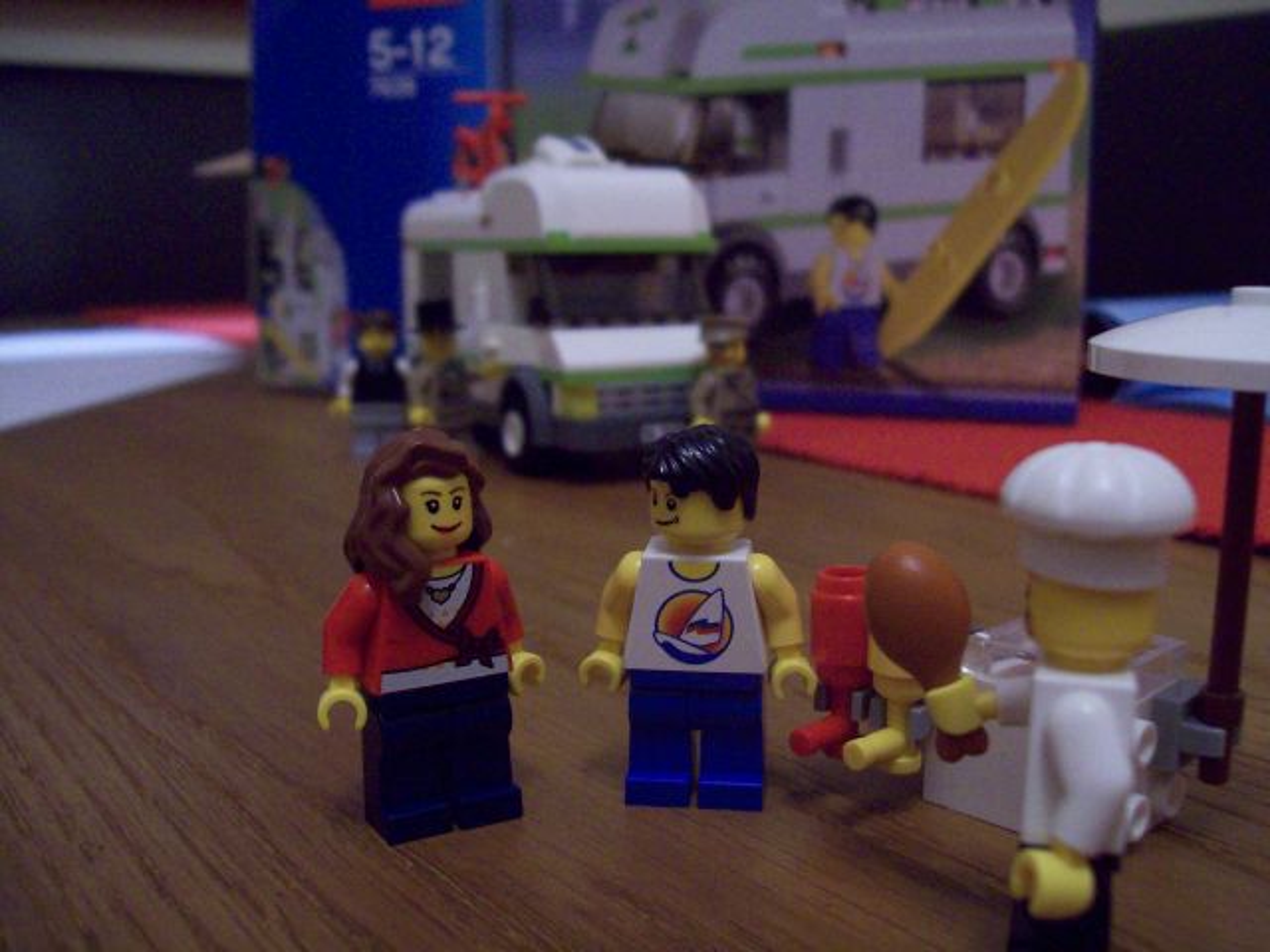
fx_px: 1321
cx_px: 635
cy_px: 476
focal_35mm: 36
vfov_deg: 39.7
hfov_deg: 51.4
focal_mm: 6
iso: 200
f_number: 2.7
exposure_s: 1/8
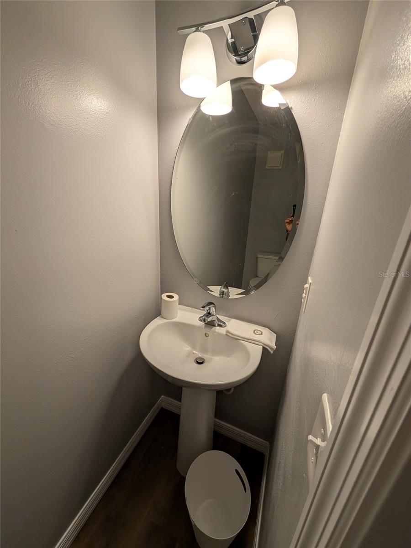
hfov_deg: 94.5
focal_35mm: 12
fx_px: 190
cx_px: 206
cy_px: 274
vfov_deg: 110.5
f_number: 1.7
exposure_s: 1/210
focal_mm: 2.02
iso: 63
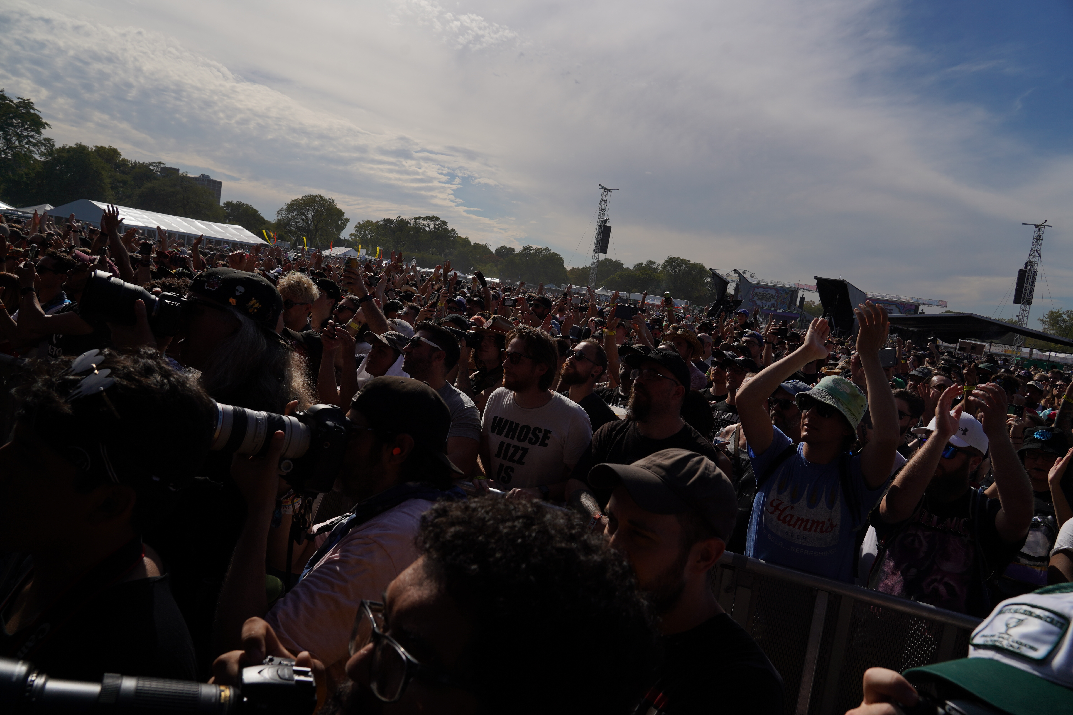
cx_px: 536
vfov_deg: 53.1
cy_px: 358
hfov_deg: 73.7
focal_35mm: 24
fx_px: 715
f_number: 8
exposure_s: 1/1000
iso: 100
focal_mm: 24
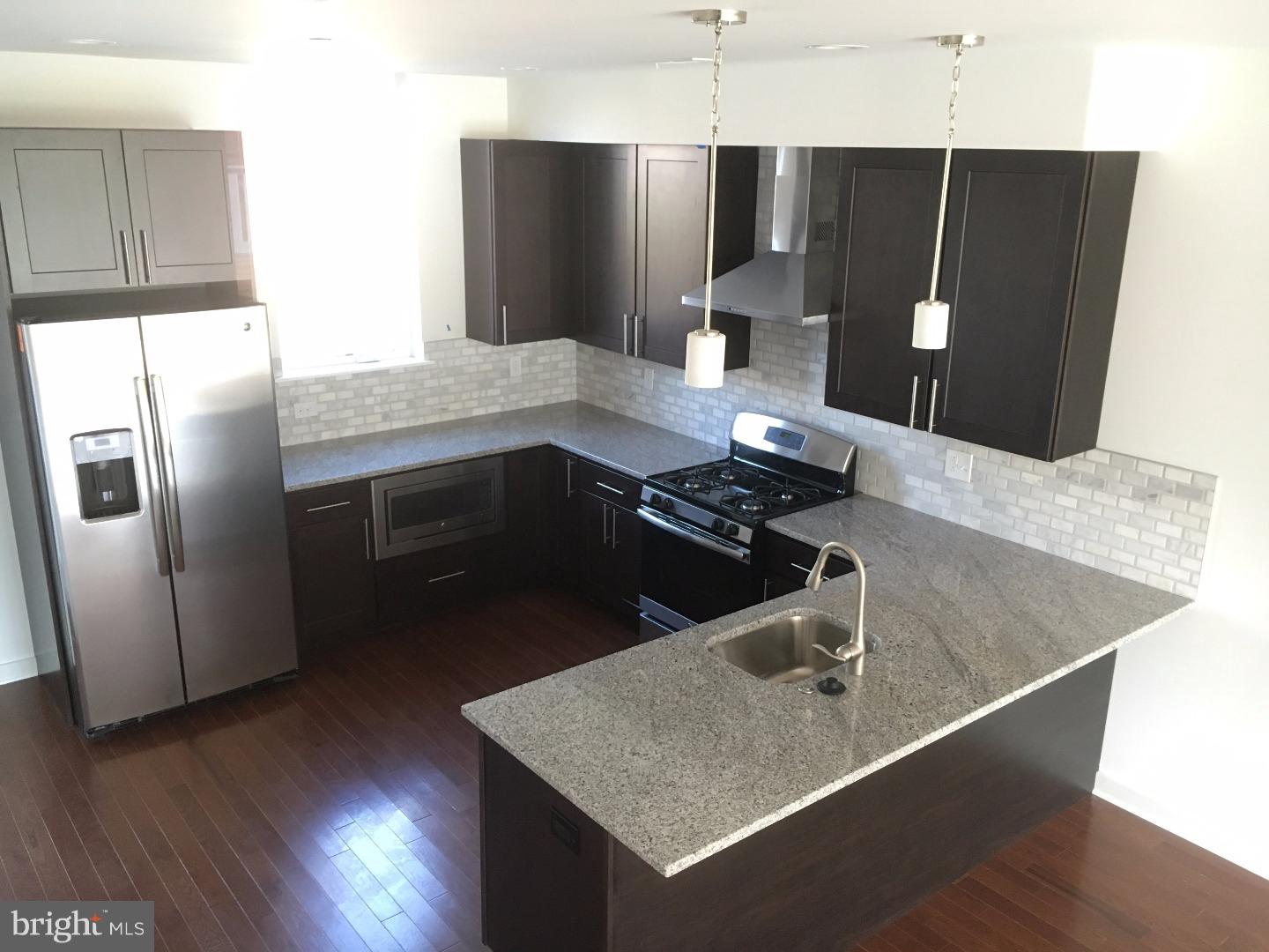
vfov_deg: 48.2
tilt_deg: -16.3
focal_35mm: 29
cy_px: 476
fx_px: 1063
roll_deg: -0.7
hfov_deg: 61.7
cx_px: 634
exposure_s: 1/30
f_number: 2.2
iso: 125
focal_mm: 4.15
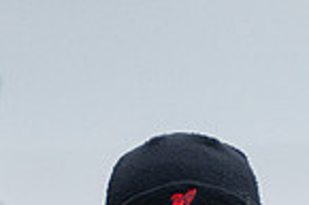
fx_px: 15442
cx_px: 241
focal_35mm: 1803
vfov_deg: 0.8
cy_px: 395
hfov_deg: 1.1
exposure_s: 1/1600
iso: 280
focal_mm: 300
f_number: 2.8
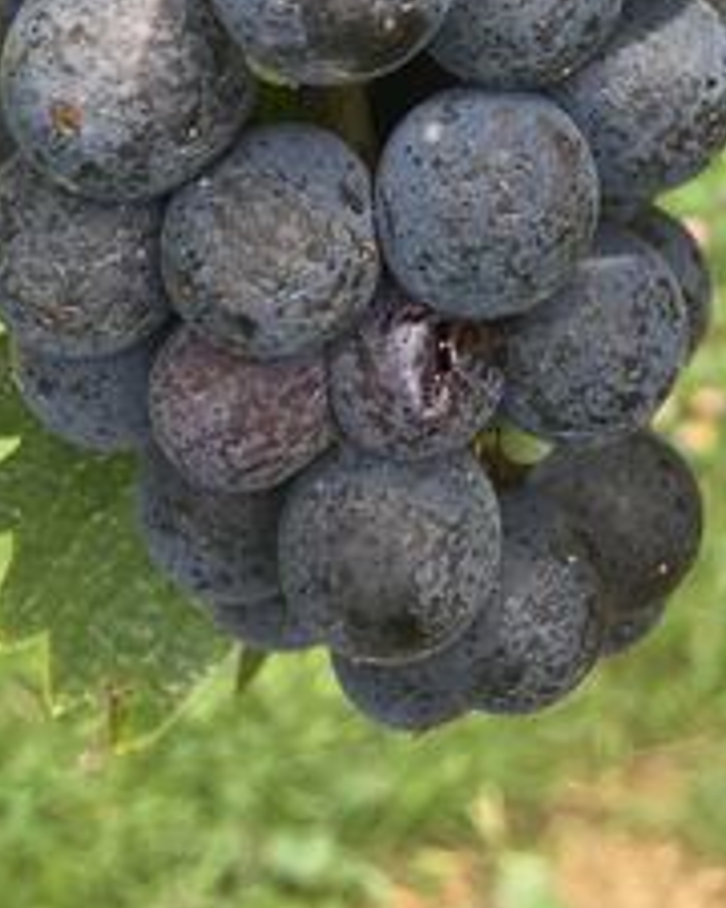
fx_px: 2364
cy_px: -416
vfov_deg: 19.3
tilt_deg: -16.9
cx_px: 627
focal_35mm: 88
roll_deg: -1.3
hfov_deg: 17.3
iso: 32
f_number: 2.2
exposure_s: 1/120
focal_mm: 4.15
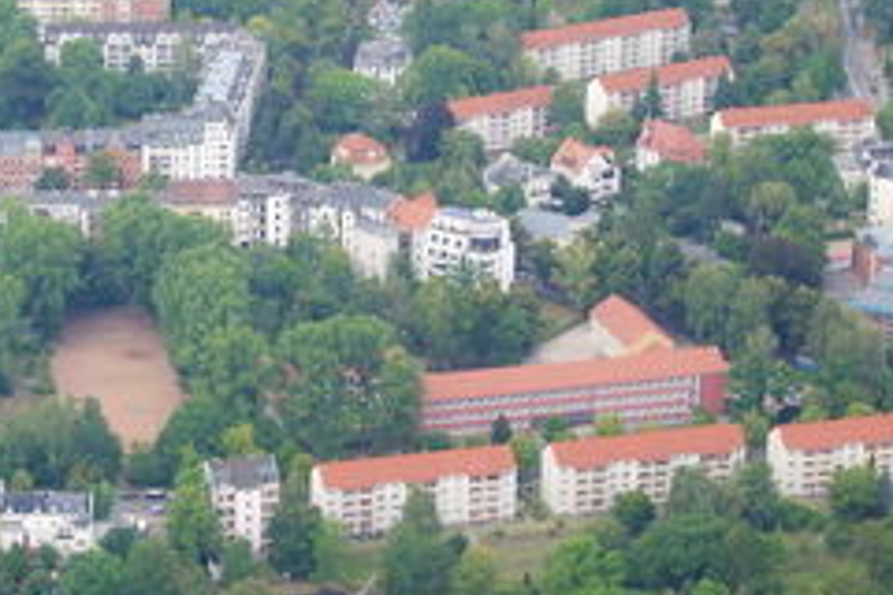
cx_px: 45
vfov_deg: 9.8
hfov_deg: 14.5
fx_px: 3460
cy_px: 216
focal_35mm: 140
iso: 100
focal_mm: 31
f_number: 3.2
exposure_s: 1/500
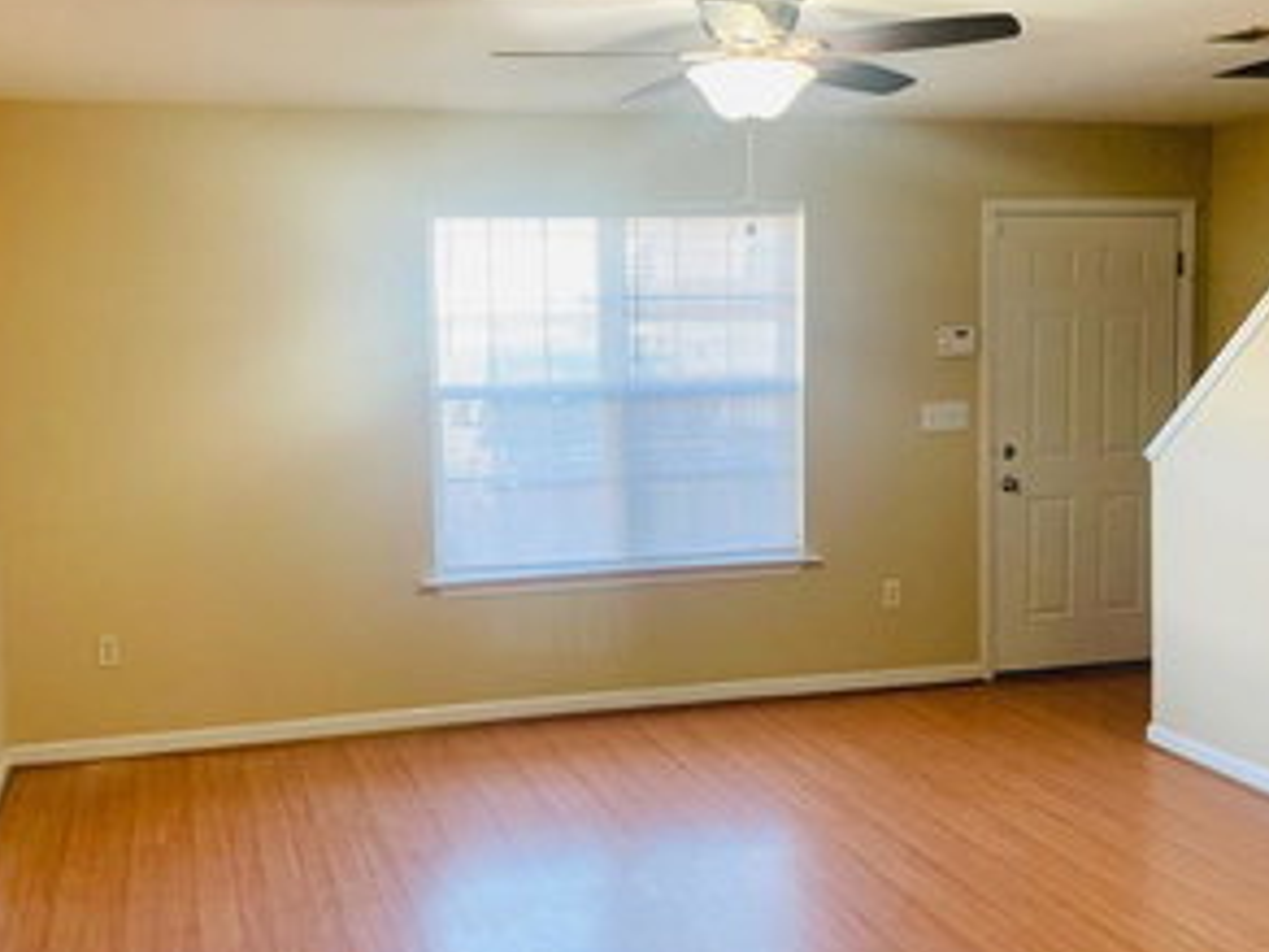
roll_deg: +1.1
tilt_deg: -4.9
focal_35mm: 38
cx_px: 541
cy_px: 461
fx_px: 1393
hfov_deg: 48.8
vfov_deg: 37.7
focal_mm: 4.25
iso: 160
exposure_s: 1/60
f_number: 1.8
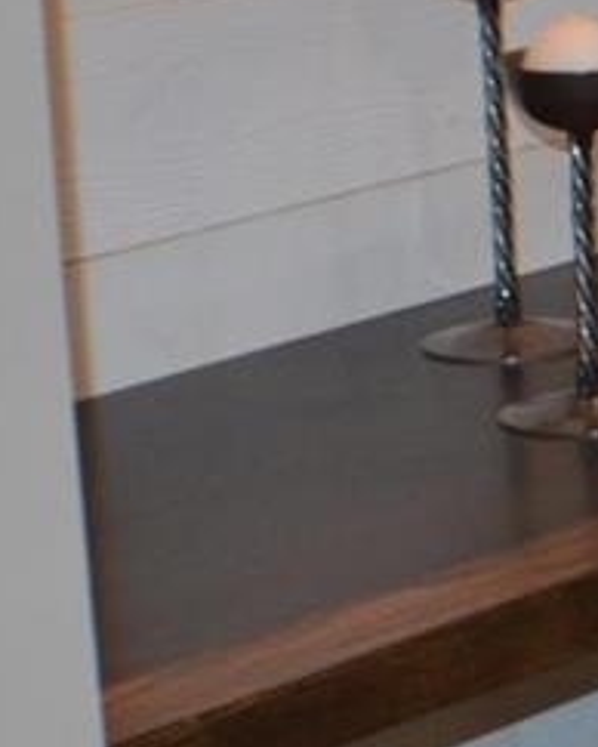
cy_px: 42
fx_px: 5745
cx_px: 1806
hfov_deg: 5.6
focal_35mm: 260
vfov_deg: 7.4
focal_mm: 28
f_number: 4.5
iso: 450
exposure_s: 1/60
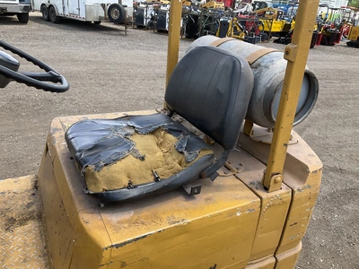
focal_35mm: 29
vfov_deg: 48.2
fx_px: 301
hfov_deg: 61.7
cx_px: 180
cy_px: 134
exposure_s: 1/469
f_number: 1.8
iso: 25
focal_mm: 3
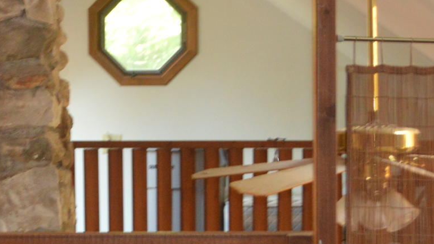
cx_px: -50
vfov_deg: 8.2
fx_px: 1691
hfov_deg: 14.3
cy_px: 155
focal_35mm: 147
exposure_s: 1/60
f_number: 4
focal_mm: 24
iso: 900
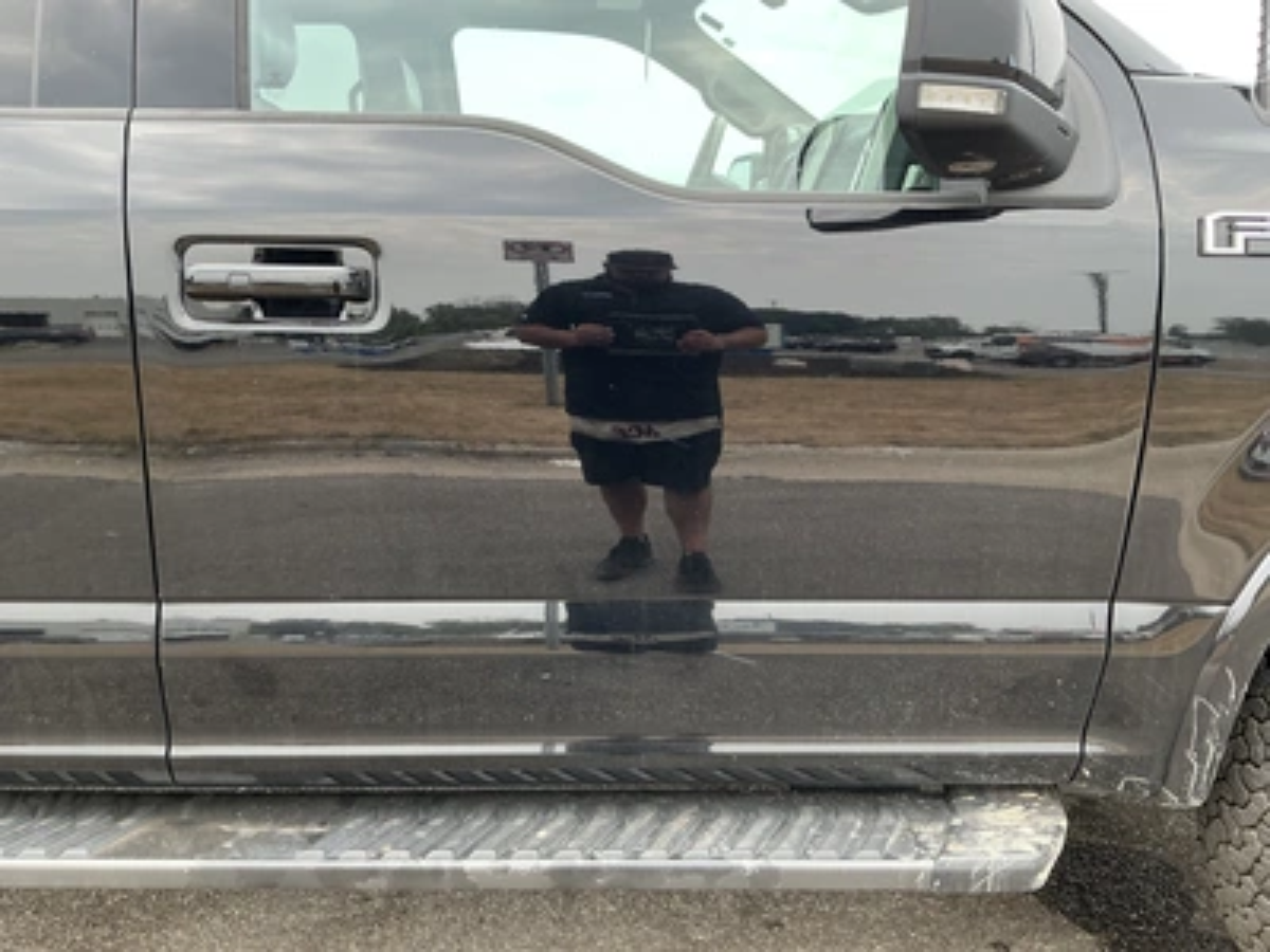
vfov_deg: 49.7
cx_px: 635
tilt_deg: -9.2
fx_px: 1027
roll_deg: -0.4
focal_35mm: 28
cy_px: 476
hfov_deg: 63.4
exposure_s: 1/122
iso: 20
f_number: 1.8
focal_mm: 3
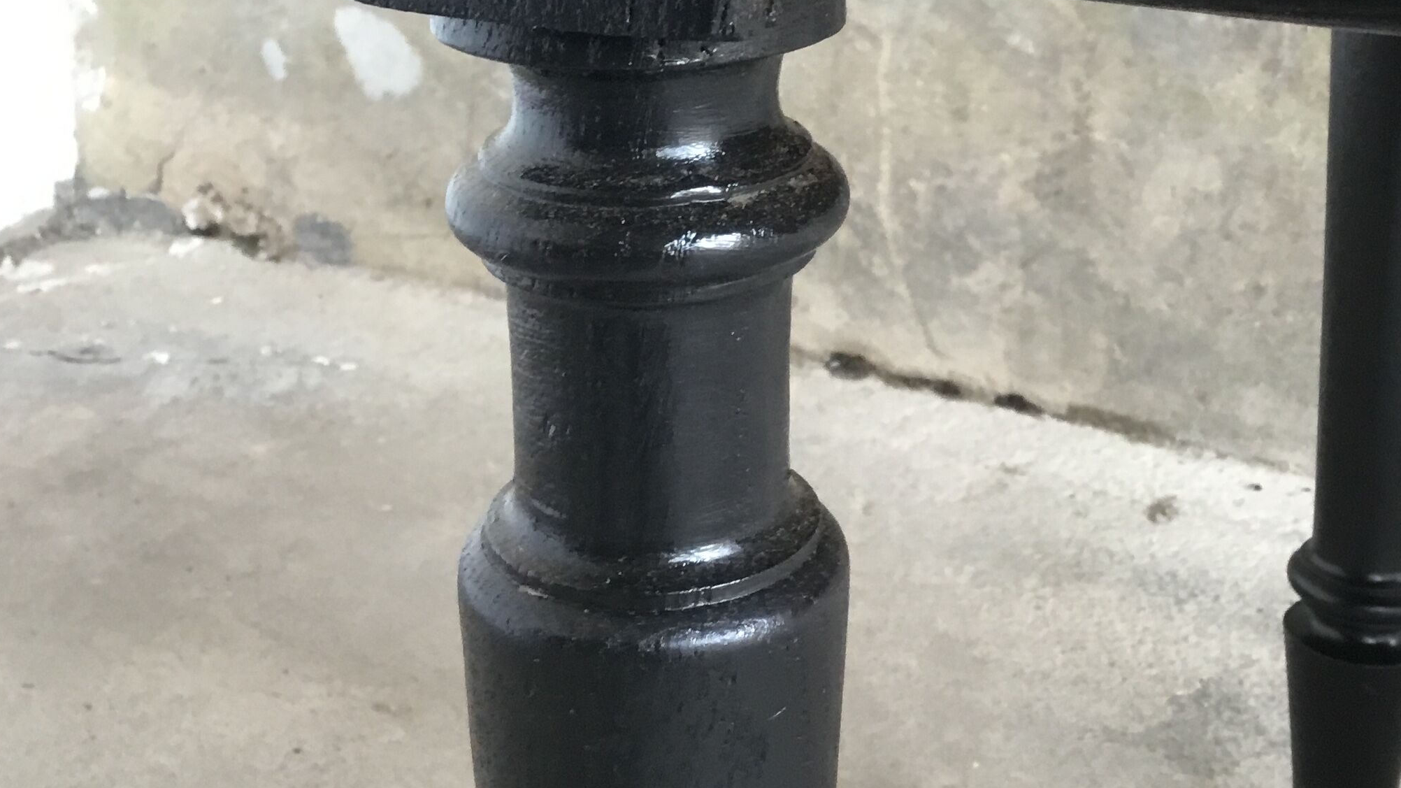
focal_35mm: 55
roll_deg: -1.2
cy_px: 40
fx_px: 2043
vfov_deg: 21.2
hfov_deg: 37.8
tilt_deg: -13.3
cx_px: 724
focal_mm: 3.3
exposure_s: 1/33
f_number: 2.4
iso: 125
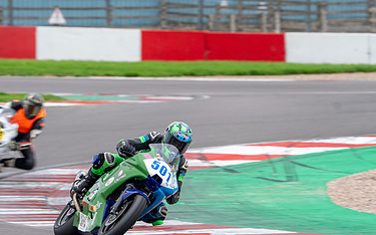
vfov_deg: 2.8
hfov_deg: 4.4
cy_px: 175
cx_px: 121
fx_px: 4855
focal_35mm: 474
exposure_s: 1/200
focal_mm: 300
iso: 500
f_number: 6.3
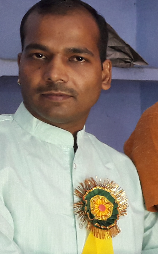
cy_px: 187
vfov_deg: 21.3
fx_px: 669
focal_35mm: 97
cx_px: 371
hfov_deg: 11.4
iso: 100
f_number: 1.9
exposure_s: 1/50
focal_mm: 3.7
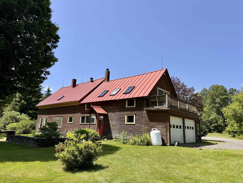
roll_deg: -2.3
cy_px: 92
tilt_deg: +12.4
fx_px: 168
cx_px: 122
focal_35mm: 24
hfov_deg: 71.6
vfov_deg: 56.8
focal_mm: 6.76
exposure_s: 1/3802
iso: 80
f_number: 1.78
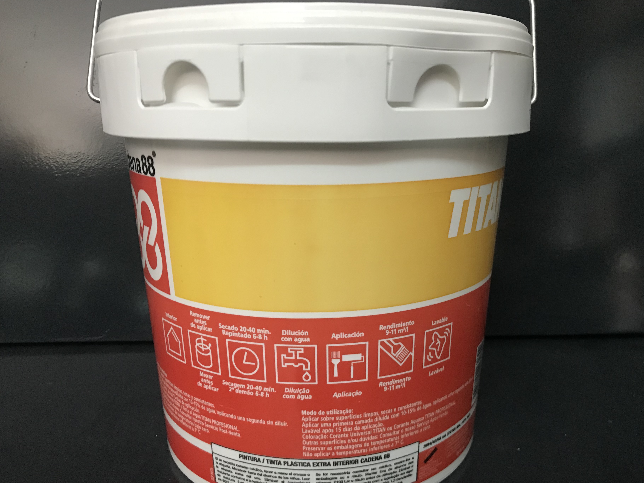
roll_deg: +0.4
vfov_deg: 45.4
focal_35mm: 31
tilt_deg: -10.8
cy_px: 263
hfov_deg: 58.3
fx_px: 577
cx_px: 351
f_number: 1.8
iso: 80
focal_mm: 3.99
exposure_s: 1/17
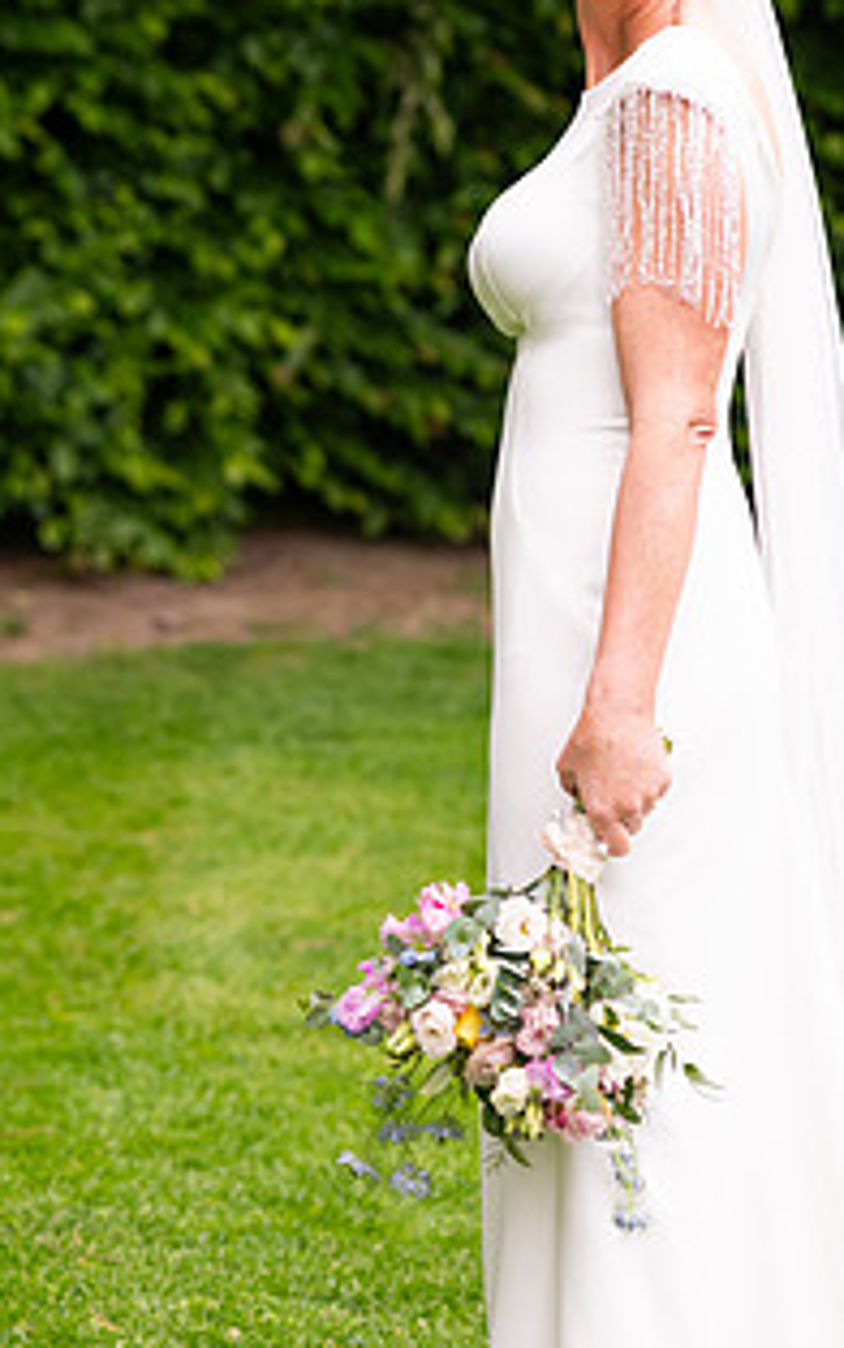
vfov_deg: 12.7
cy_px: 491
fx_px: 6027
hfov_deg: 8.0
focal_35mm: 164
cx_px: 560
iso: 250
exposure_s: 1/200
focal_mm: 112
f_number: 3.5
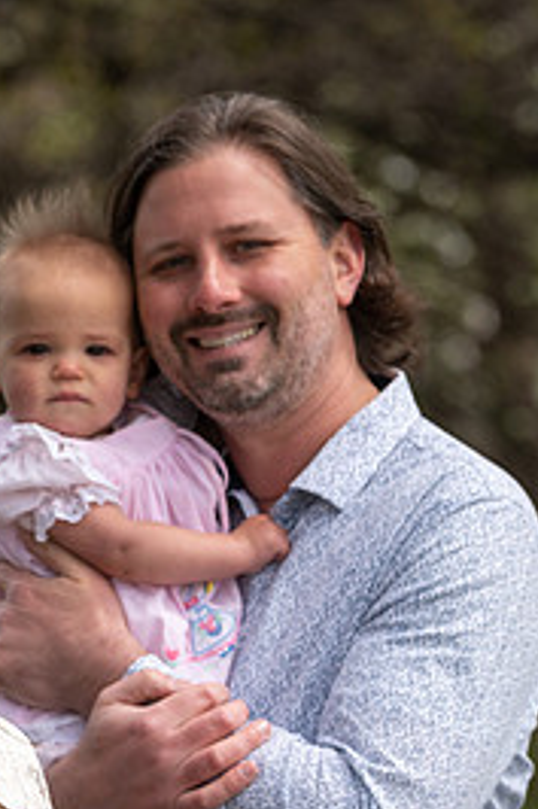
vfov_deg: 5.2
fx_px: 8821
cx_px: -61
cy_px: 532
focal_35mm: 393
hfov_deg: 3.5
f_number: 5
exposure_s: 1/500
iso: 320
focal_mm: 180
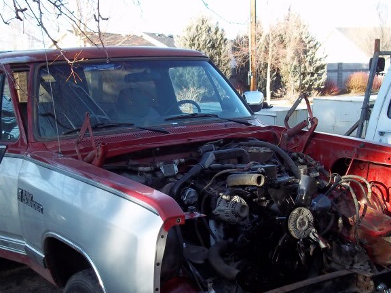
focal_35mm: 50
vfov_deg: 28.9
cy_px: 191
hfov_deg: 38.2
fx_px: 565
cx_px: 182
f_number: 3.1
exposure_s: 1/160
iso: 80
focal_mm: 6.5
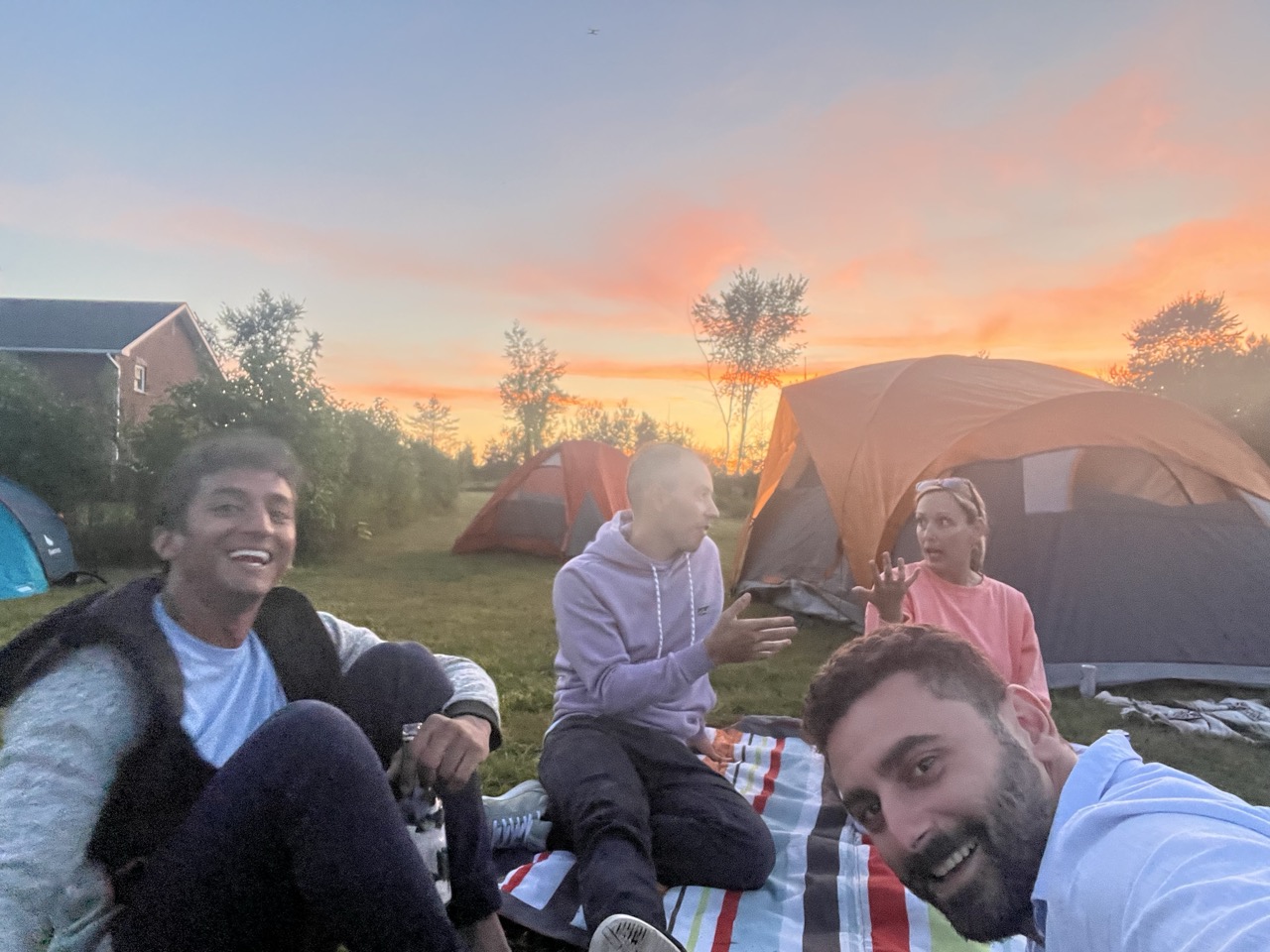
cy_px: 476
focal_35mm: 23
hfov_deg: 73.9
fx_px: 844
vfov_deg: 58.9
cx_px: 635
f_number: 2.2
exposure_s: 1/43
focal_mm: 2.71
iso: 400
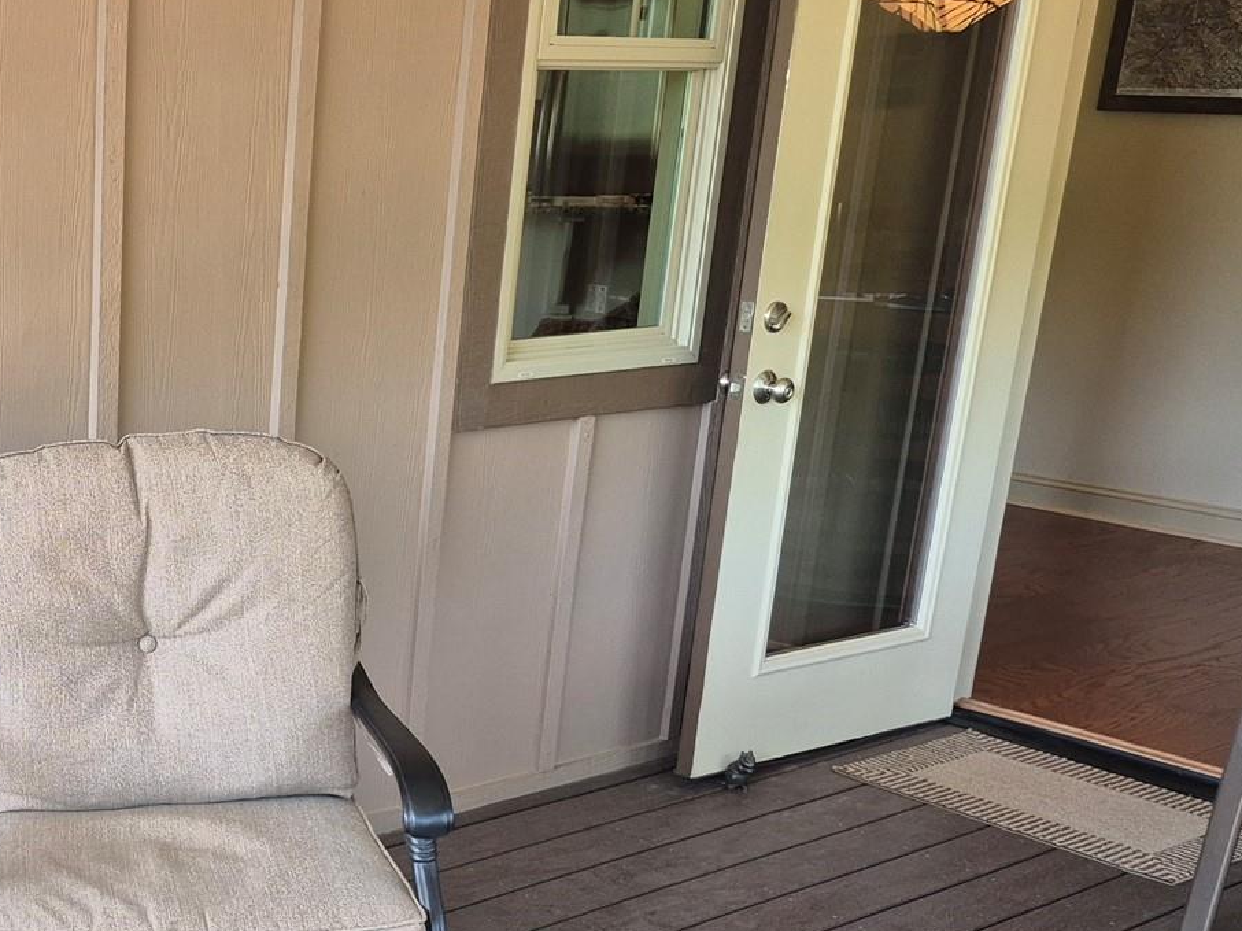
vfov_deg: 27.4
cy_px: 751
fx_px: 1865
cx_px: 45
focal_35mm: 52
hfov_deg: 34.1
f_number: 1.8
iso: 200
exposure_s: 1/180
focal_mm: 5.4
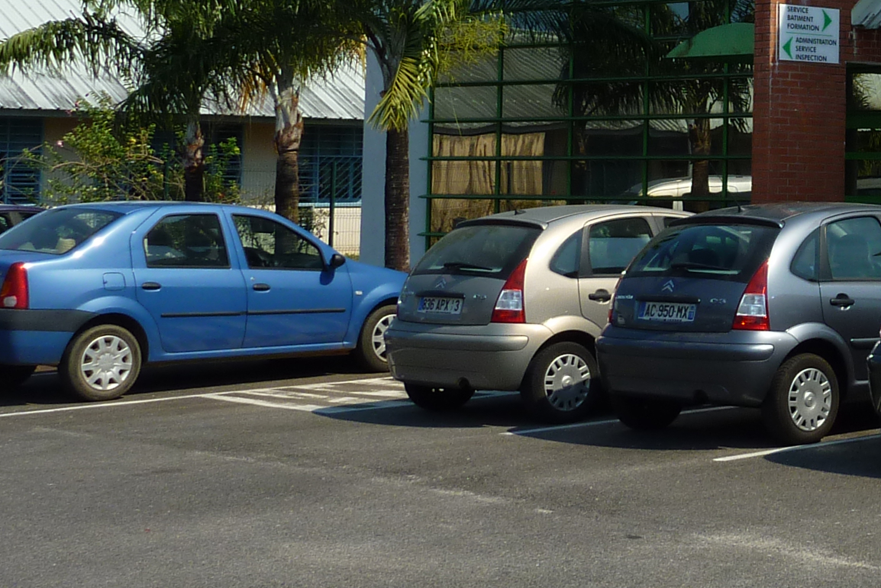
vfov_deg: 16.6
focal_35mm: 81
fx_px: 1982
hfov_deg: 22.4
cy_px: 24
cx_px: 1151
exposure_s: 1/1000
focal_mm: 5.2
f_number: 3.4
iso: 80
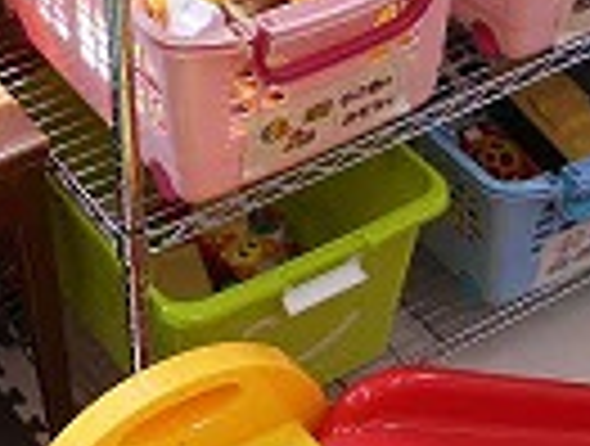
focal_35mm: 95
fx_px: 1624
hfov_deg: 20.5
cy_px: 153
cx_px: 167
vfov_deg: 15.6
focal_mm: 4.6
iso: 80
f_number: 3.2
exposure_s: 1/50
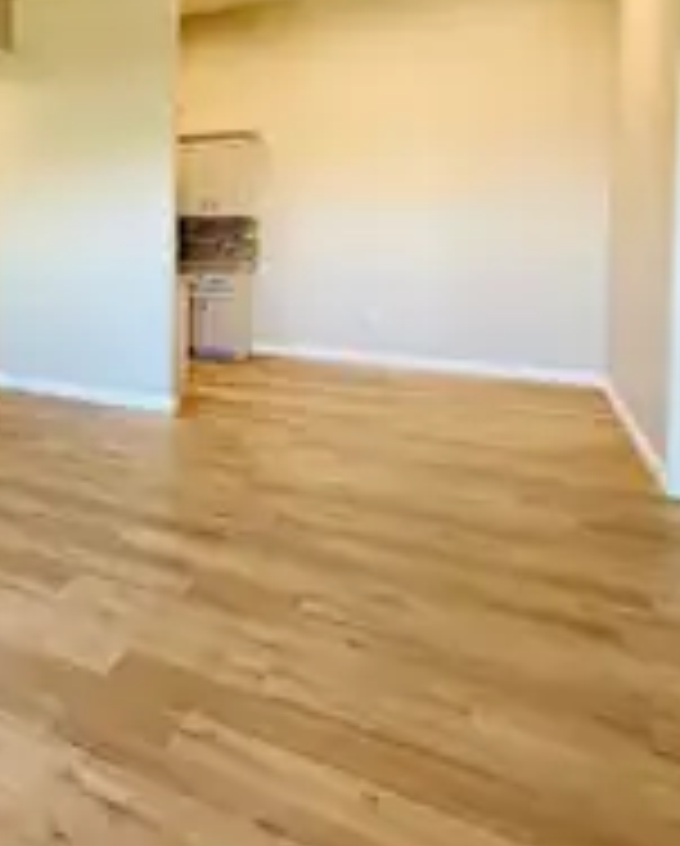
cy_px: 248
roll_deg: +0.2
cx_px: -54
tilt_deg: -1.9
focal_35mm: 29
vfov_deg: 58.2
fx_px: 728
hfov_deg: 41.0
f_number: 2.2
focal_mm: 2.22
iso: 250
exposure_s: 1/120
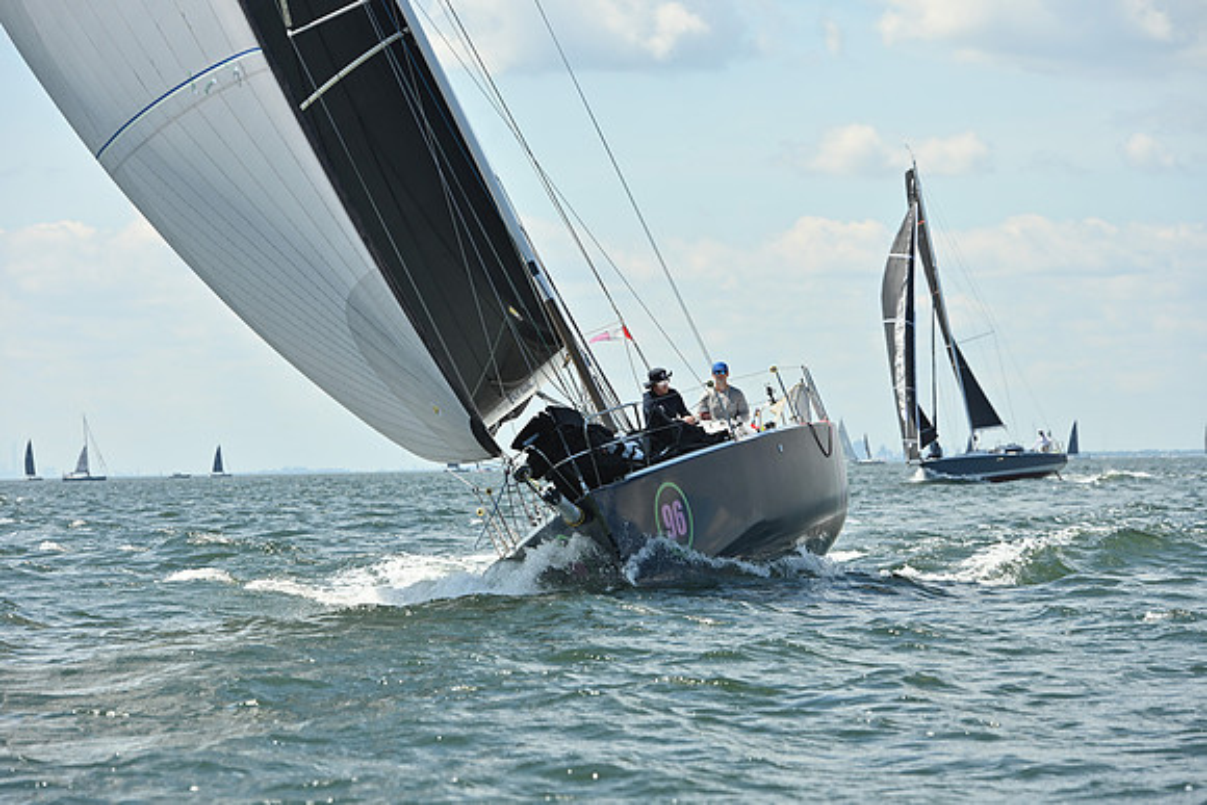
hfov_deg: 13.2
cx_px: 604
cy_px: 402
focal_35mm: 155
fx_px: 5198
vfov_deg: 8.9
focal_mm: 155
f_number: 8
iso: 250
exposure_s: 1/1250
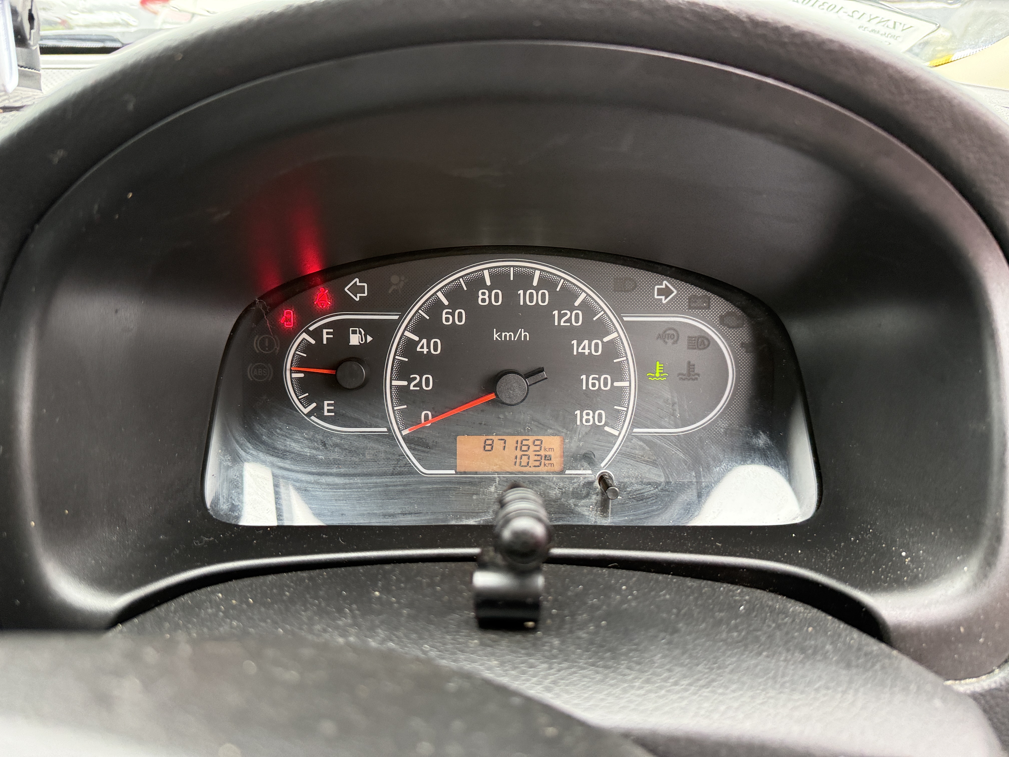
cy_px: 378
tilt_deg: -27.8
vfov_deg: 56.8
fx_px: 700
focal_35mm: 24
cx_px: 504
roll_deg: -2.0
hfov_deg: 71.6
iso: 200
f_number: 1.78
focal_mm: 6.76
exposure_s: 1/70
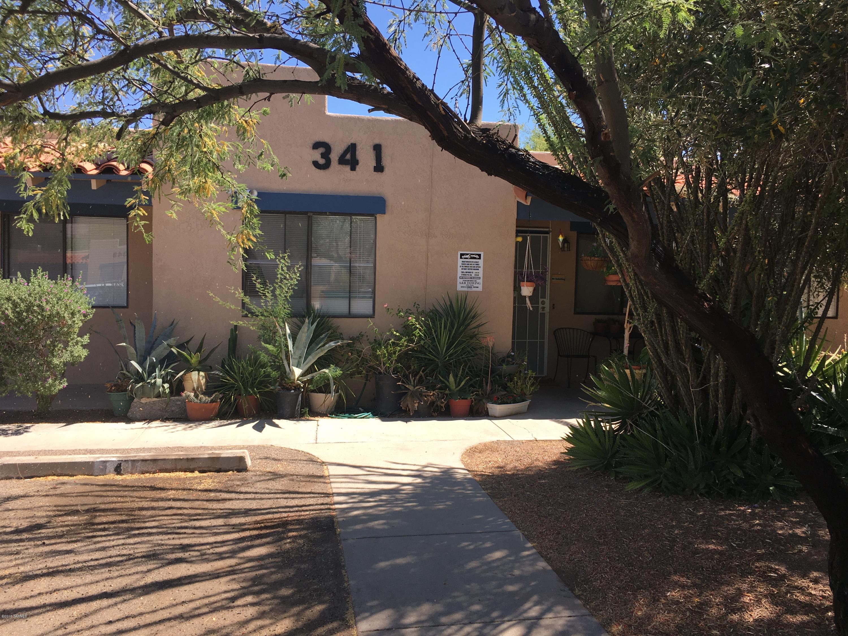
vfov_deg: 48.2
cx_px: 424
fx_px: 710
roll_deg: -0.5
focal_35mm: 29
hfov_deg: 61.7
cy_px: 318
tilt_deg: -2.8
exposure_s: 1/668
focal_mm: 4.15
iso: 25
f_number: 2.2
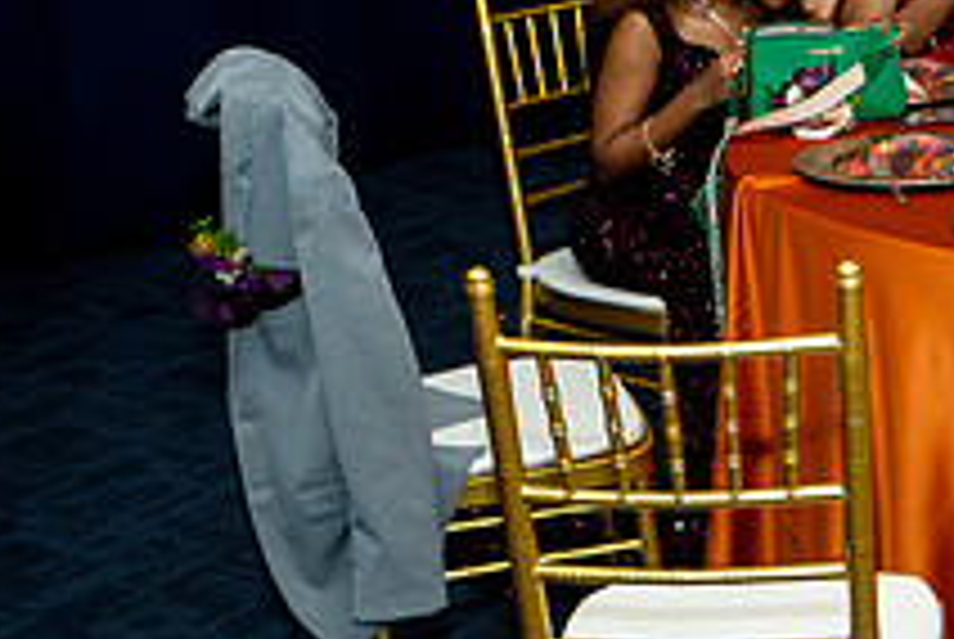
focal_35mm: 82
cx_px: 1089
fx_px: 2176
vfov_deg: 16.6
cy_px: 146
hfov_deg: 23.0
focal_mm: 30
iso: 500
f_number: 3.5
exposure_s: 1/125
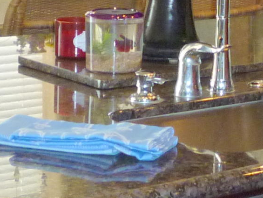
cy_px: -58
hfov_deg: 12.7
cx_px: 256
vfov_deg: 9.5
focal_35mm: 154
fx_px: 1170
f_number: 3.3
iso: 200
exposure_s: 1/30
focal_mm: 5.2
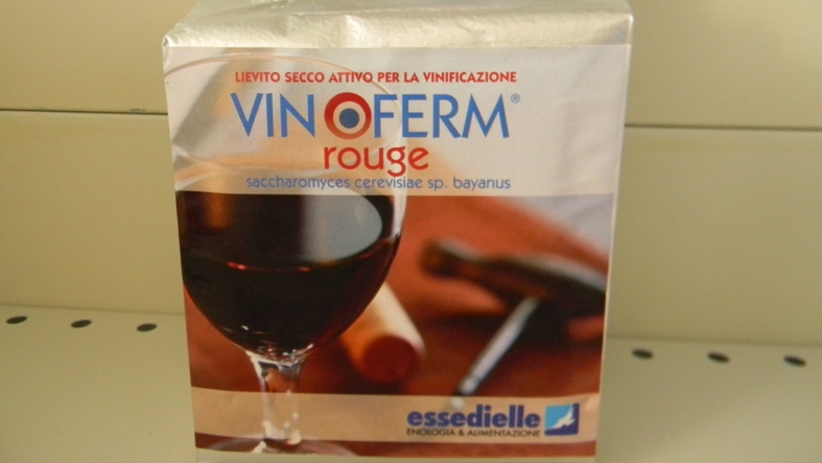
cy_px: 175
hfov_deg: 62.6
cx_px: 409
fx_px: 676
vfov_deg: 37.6
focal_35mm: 31
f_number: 3.5
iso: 400
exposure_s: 1/17.6
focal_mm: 5
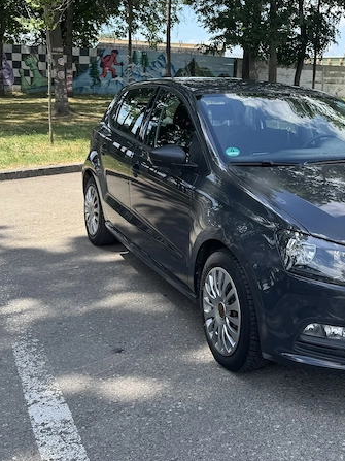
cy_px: 168
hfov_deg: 32.4
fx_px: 572
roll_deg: -3.4
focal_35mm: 43
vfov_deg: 43.5
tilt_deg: -7.8
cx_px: 290
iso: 80
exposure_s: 1/1339
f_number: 1.78
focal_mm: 6.76
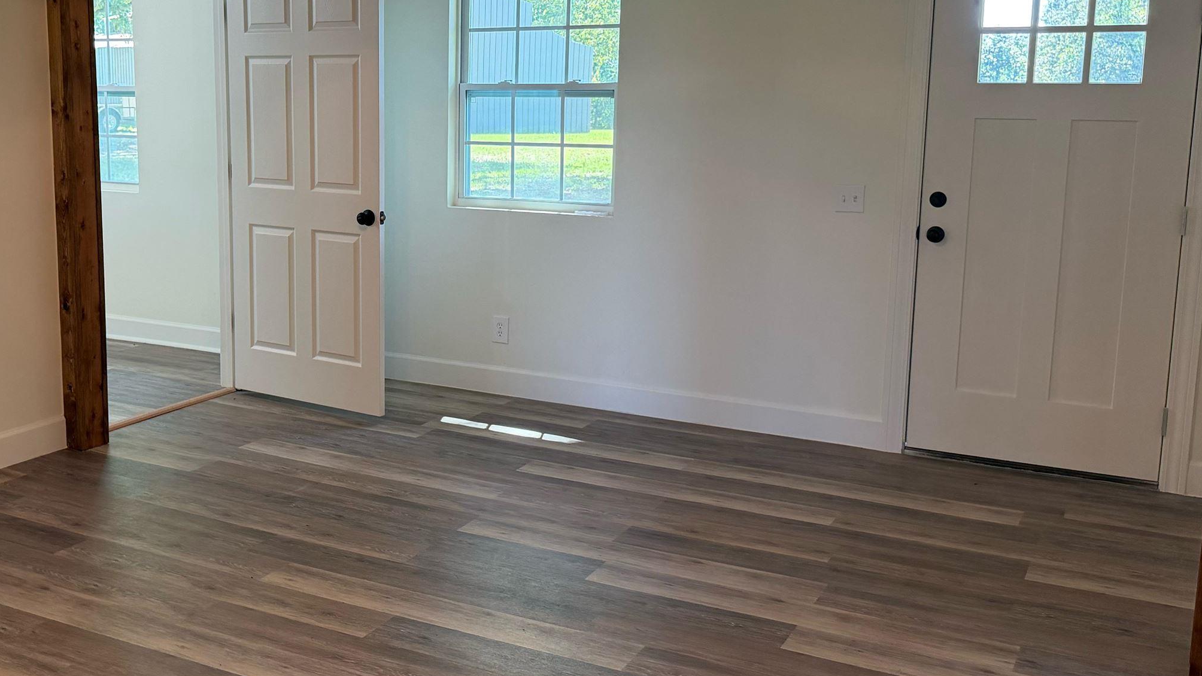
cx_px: 410
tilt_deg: -8.3
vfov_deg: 29.7
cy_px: 282
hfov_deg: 49.7
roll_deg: -0.1
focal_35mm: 40
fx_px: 1275
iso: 250
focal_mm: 6.76
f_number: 1.78
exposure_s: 1/120
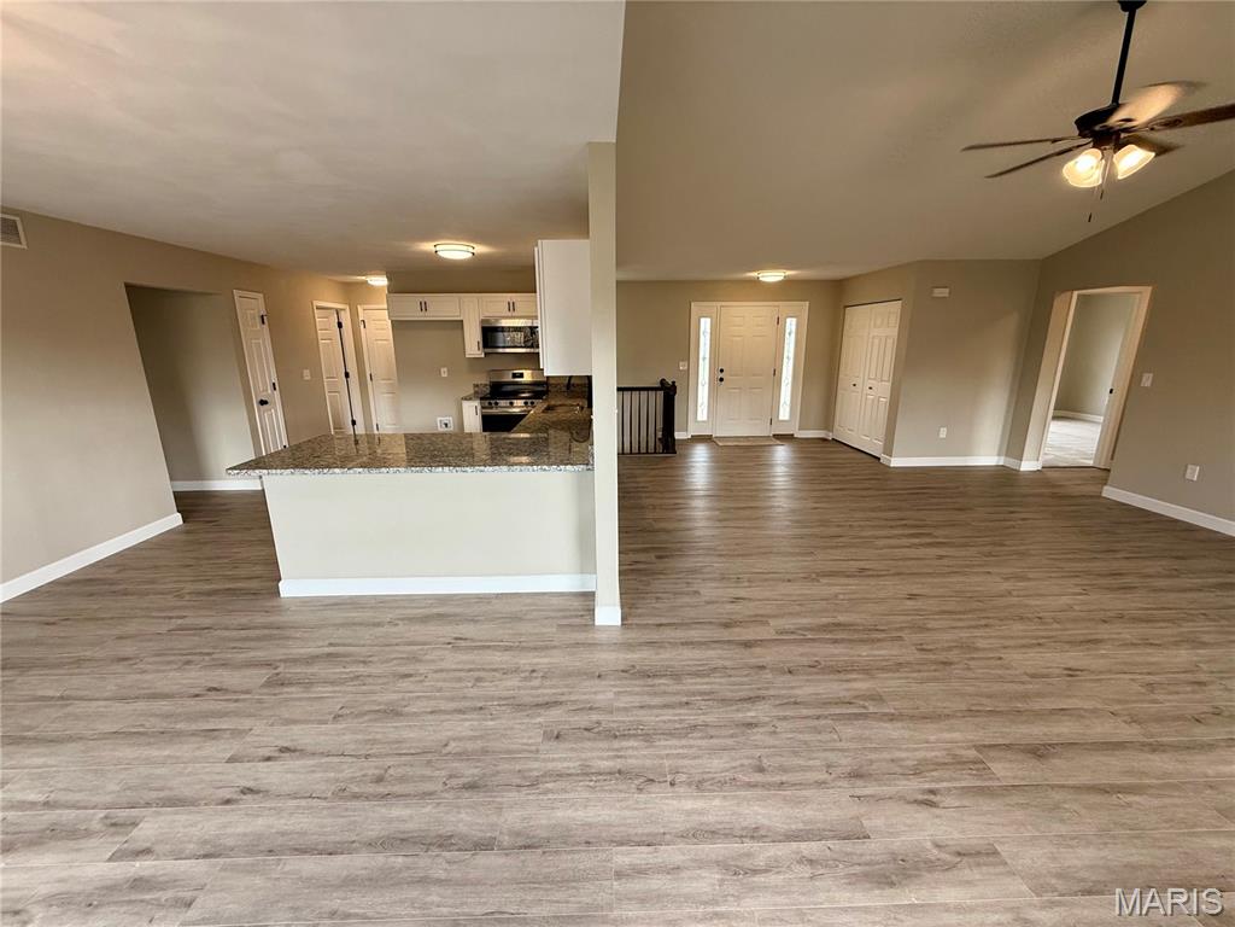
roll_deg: +0.9
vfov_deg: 85.7
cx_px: 618
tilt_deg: -14.2
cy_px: 464
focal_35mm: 14
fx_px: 499
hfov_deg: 102.1
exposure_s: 1/120
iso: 100
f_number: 2.2
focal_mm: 2.22
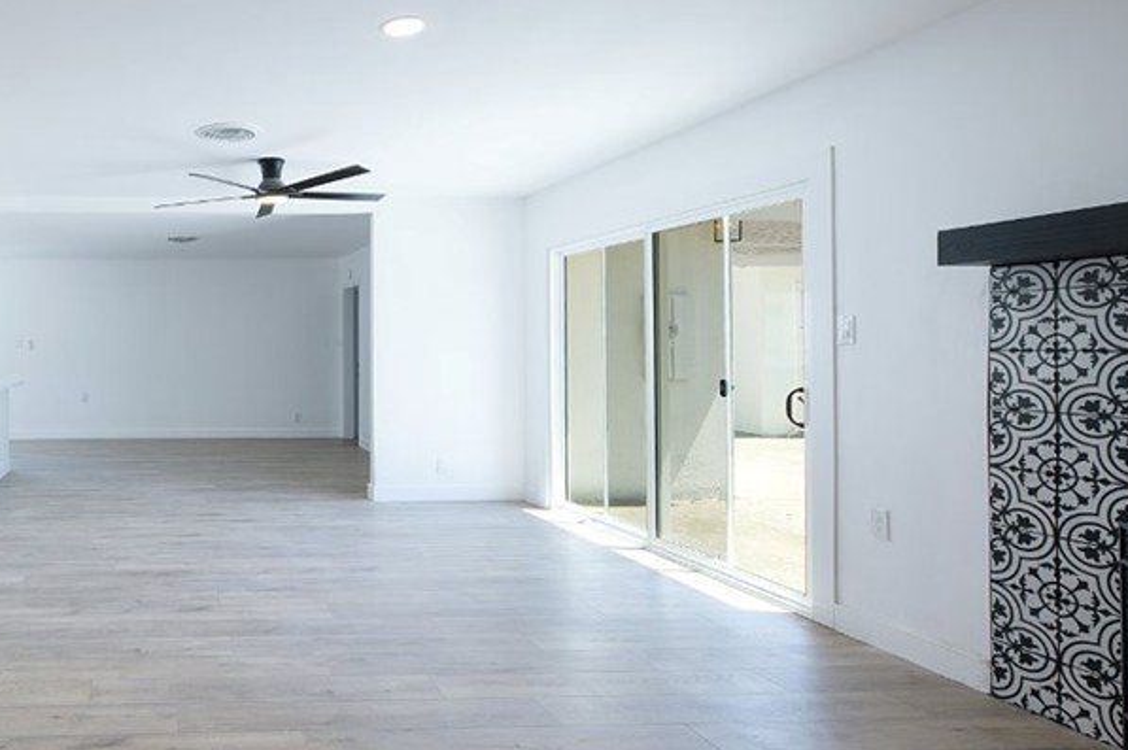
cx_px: 181
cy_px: 398
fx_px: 751
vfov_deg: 53.0
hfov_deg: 65.1
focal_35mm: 24
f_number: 8
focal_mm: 14
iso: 64
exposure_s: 1/13
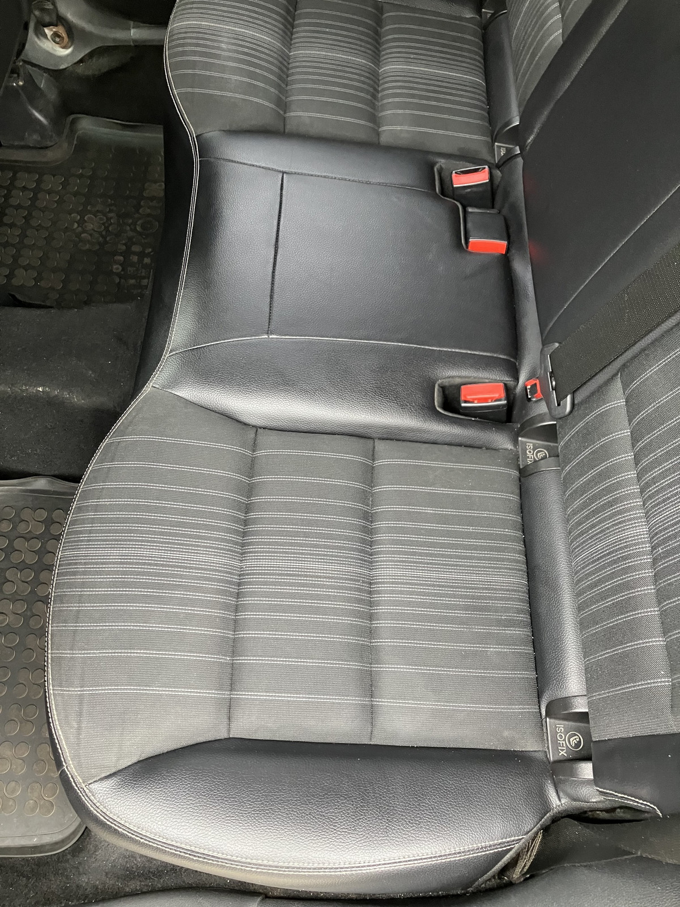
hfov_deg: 49.7
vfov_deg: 63.4
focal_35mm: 28
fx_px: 733
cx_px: 340
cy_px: 454
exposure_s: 1/60
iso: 200
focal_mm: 3.99
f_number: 1.8
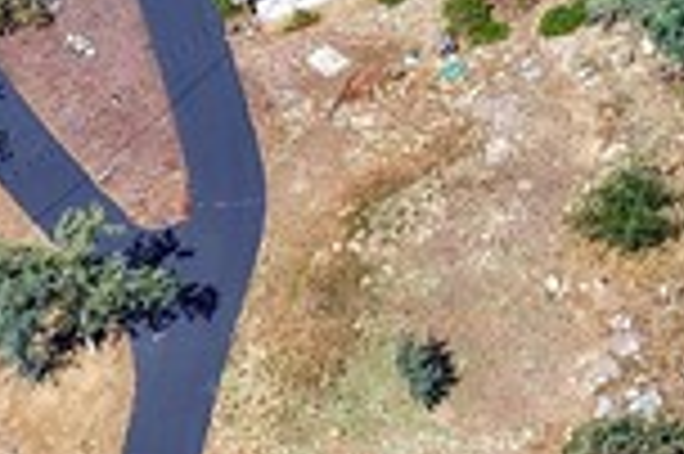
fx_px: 3189
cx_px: 1318
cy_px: -409
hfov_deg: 11.2
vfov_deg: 7.8
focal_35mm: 168
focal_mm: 8.67
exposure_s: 1/1667
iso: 100
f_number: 1.8
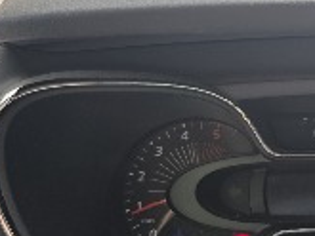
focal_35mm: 58
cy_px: 124
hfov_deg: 30.5
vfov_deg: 25.3
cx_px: 325
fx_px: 528
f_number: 1.7
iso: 12
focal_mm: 6.3
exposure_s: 1/186
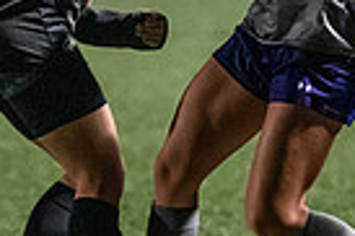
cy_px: 92
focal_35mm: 635
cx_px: 238
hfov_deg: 3.3
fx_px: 6254
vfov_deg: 2.2
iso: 8000
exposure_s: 1/1250
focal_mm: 150
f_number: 2.8
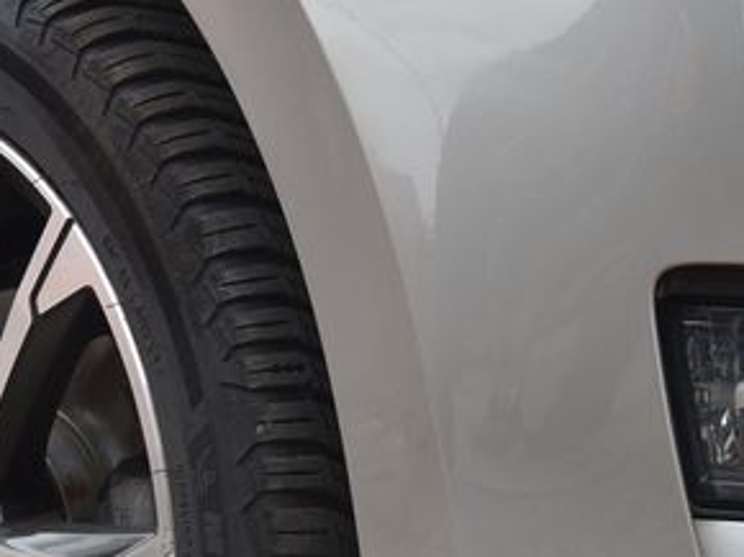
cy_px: 254
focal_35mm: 357
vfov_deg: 4.2
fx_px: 7667
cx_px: 482
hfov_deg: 5.6
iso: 500
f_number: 9
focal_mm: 105
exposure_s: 1/320
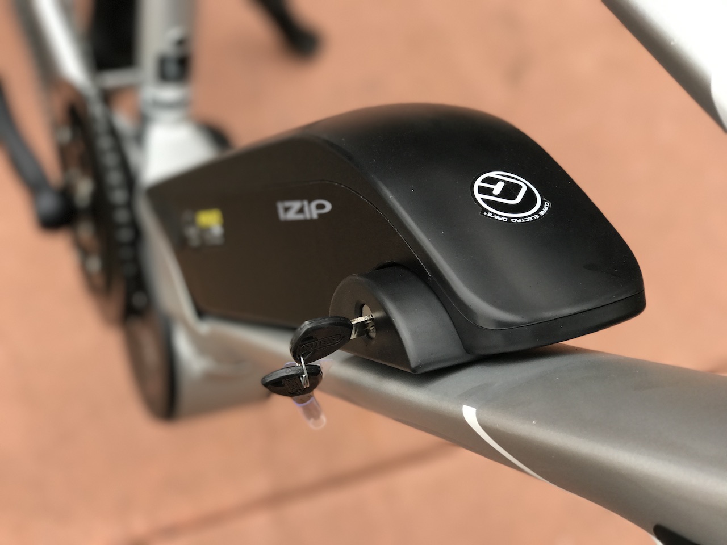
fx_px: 1197
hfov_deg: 33.8
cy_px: 272
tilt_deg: -65.4
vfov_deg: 25.7
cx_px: 364
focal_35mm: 57
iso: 50
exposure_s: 1/60
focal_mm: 6.6
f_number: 2.8
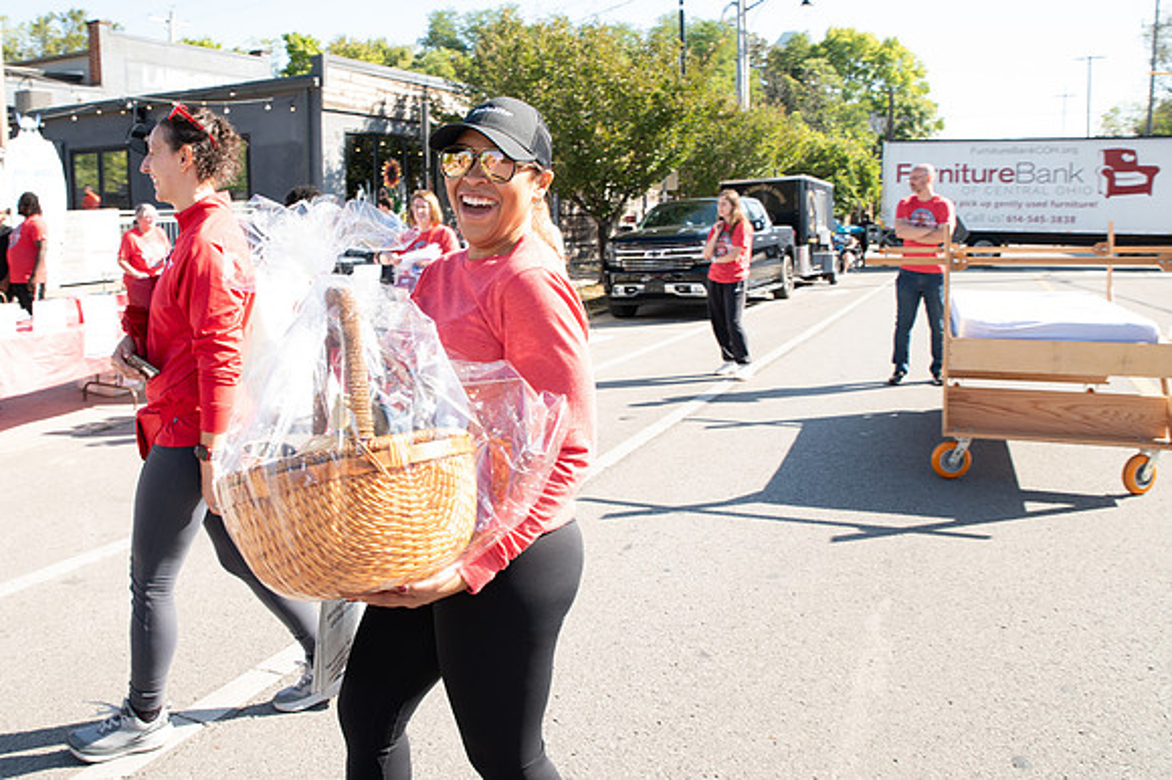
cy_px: 312
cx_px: 504
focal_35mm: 29
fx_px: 938
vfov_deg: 44.9
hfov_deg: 63.7
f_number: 7.1
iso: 320
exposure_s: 1/200
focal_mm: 24
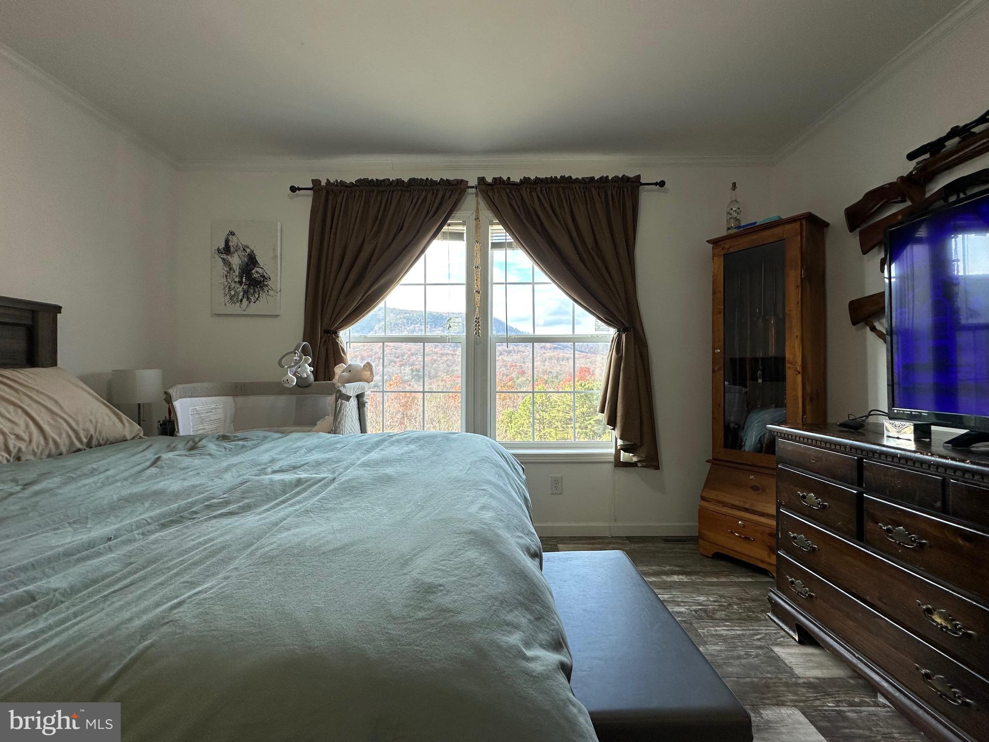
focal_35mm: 14
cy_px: 371
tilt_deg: +0.5
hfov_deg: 102.1
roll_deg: +0.3
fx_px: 400
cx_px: 494
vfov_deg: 85.7
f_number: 2.2
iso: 64
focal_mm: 2.22
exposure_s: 1/120
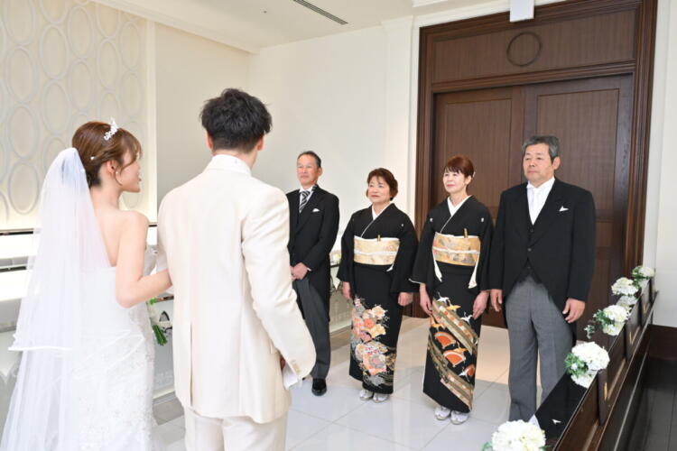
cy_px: 226
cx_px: 338
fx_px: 517
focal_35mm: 28
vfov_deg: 47.2
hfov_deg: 66.4
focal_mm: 27.5
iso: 1600
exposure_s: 1/160
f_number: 5.6
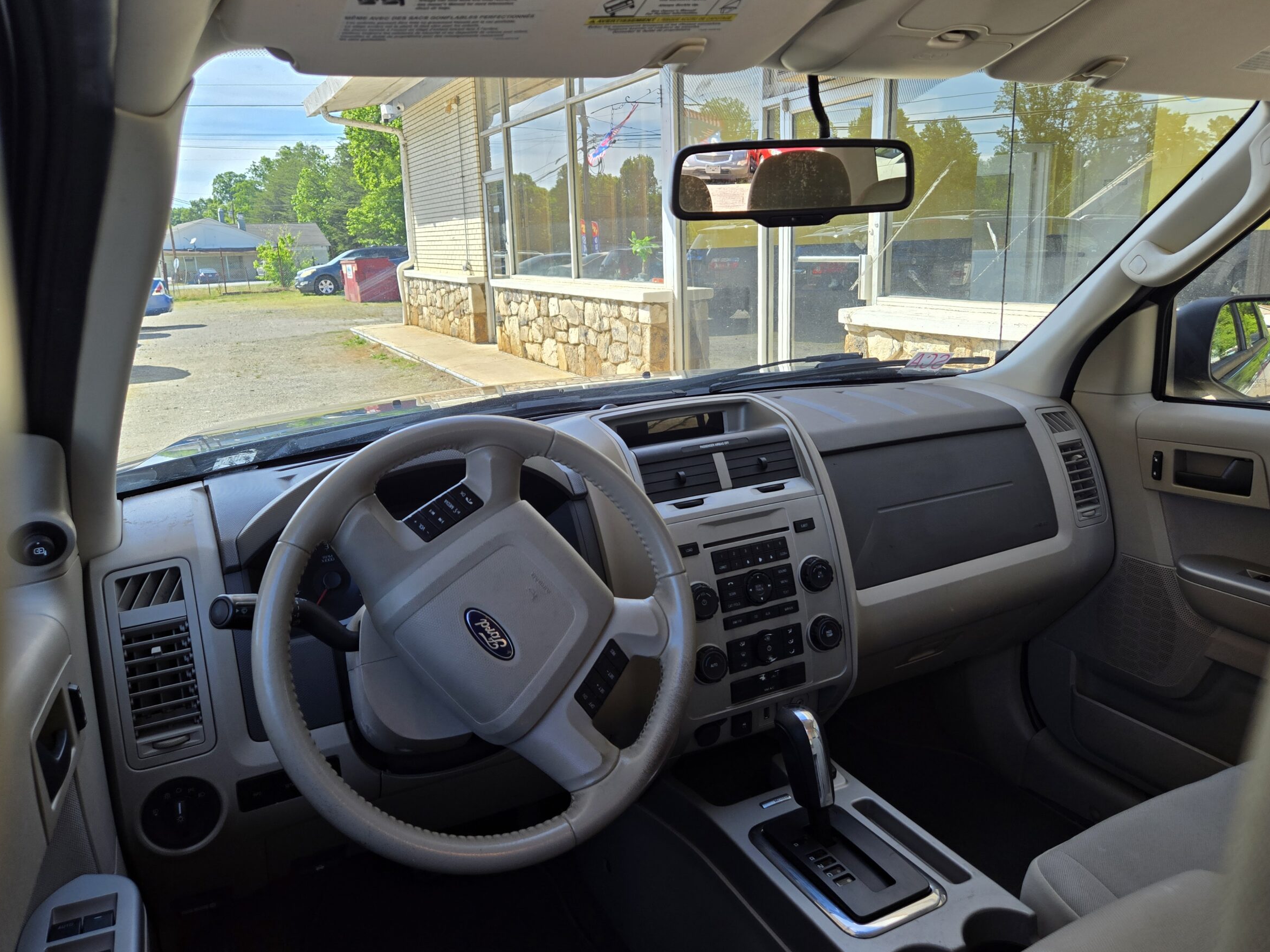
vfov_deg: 54.8
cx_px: 631
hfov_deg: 69.4
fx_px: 917
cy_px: 446
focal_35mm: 25
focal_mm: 5.4
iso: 25
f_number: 1.8
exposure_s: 1/357
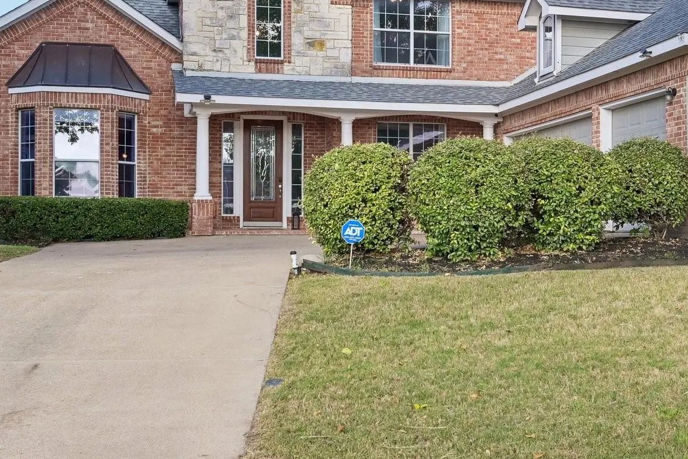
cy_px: 105
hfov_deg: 37.1
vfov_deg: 25.2
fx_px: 1013
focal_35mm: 53
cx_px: 461
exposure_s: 1/500
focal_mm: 30
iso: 400
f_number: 8
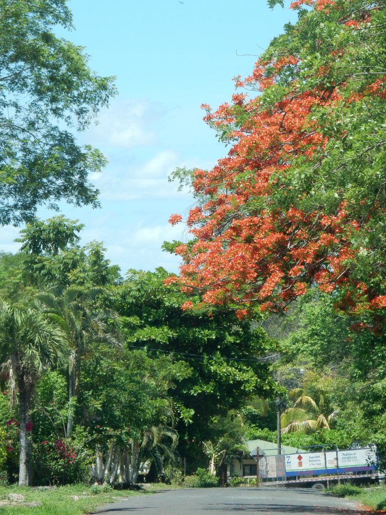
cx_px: 193
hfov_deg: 5.5
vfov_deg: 7.3
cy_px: 258
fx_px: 4029
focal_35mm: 271
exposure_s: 1/250
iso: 125
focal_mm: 48.4
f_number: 6.3
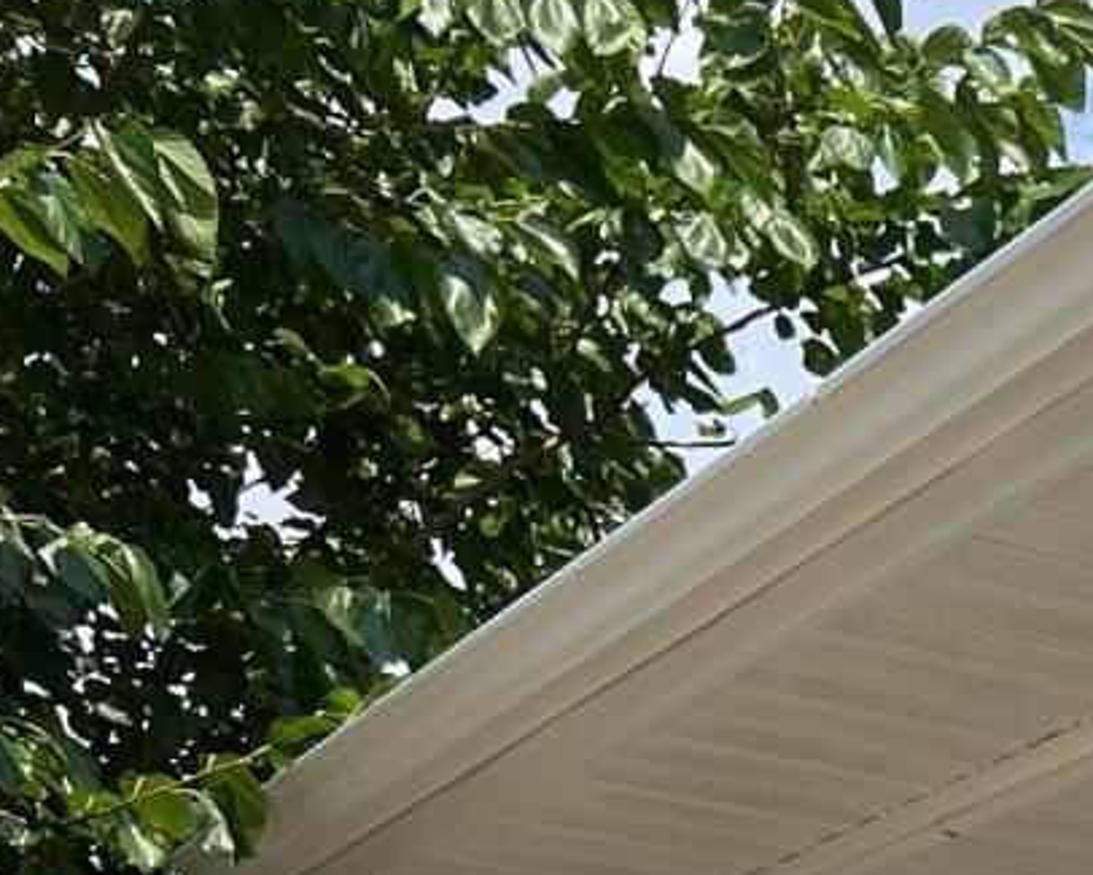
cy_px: 2095
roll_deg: -1.2
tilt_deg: -4.2
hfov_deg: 14.3
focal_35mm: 125
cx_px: 1699
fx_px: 4045
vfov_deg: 10.6
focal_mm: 5.7
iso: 50
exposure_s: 1/5882
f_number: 1.5
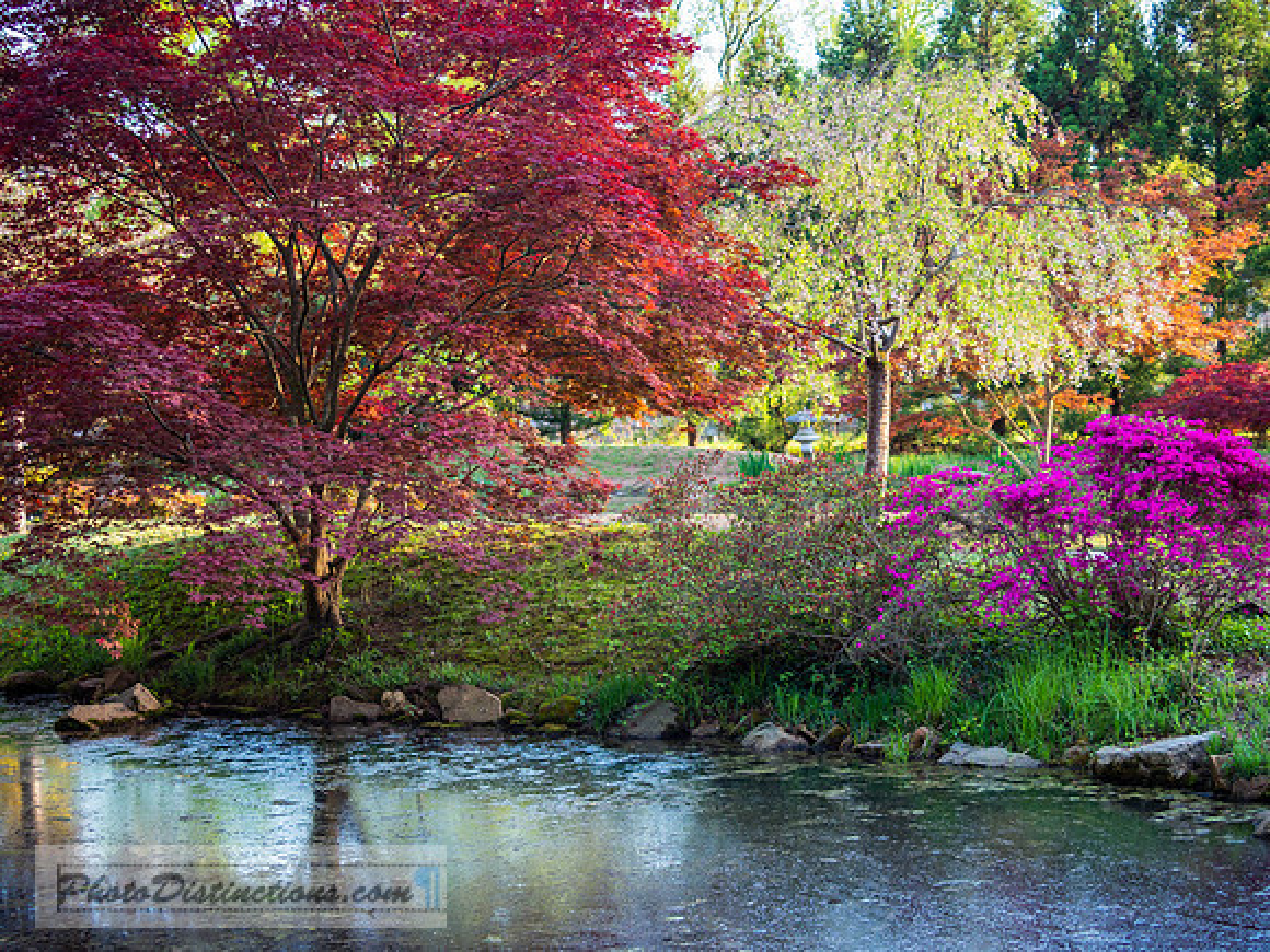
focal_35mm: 80
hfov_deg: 24.4
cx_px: 635
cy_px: 476
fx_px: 2935
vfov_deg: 18.4
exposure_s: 1/100
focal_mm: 40
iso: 200
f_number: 2.8
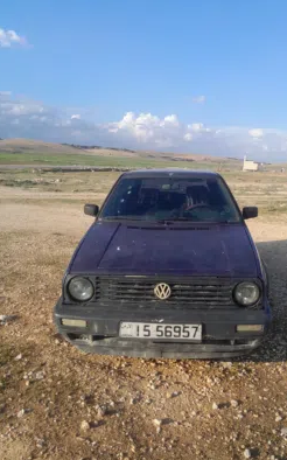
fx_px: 351
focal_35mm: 28
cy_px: 231
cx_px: 172
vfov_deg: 66.5
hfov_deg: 44.3
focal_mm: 3.98
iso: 40
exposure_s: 1/273
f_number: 1.8
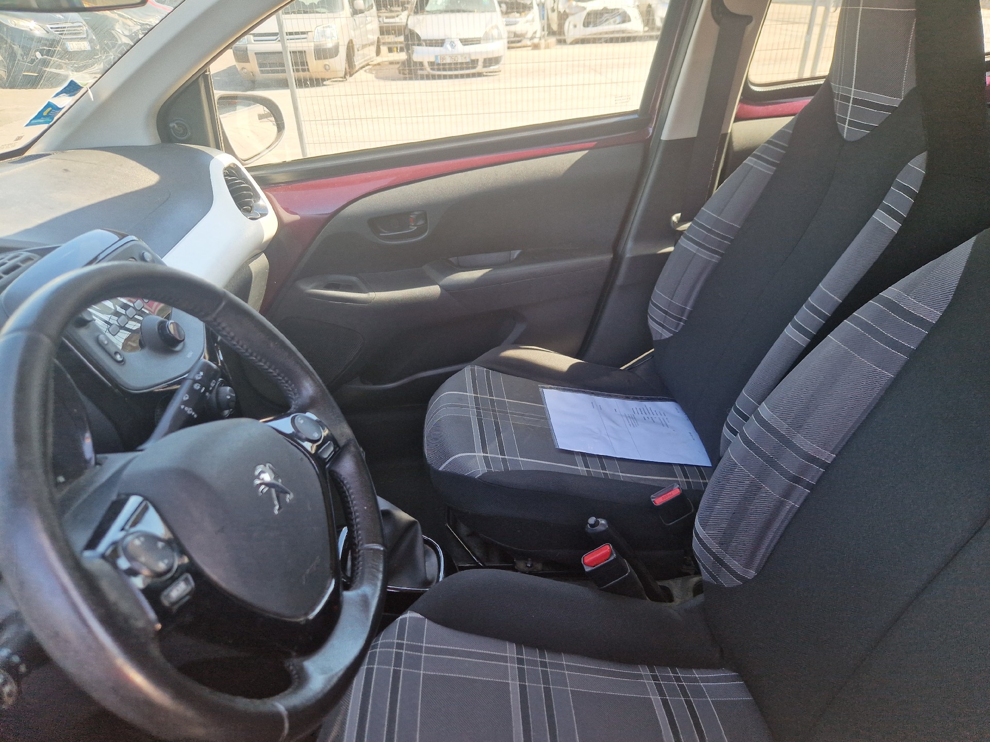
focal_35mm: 23
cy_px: 371
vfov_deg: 58.9
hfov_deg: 73.9
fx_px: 658
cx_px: 495
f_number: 1.8
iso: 50
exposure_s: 1/182
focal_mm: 5.4
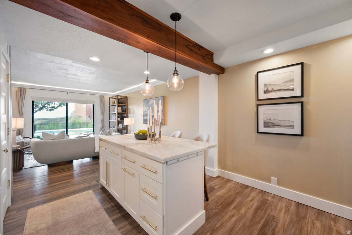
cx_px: 176
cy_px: 118
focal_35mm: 14
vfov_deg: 81.2
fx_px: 137
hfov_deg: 104.2
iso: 800
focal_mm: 14
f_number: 8
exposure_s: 1/13
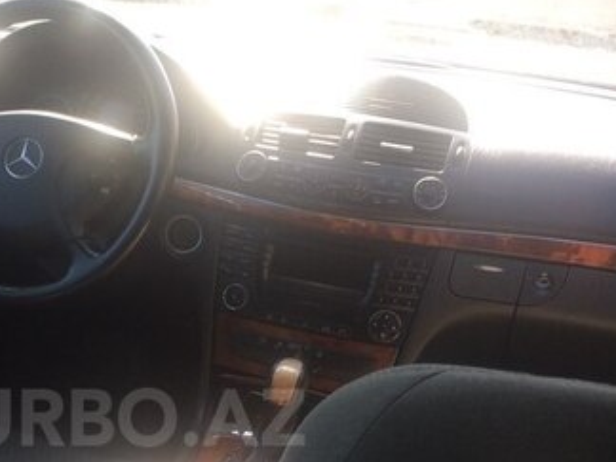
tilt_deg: -27.1
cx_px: 110
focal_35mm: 59
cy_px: 417
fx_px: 1050
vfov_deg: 24.1
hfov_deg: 31.7
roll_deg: -5.2
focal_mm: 4.15
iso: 32
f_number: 2.2
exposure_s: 1/162
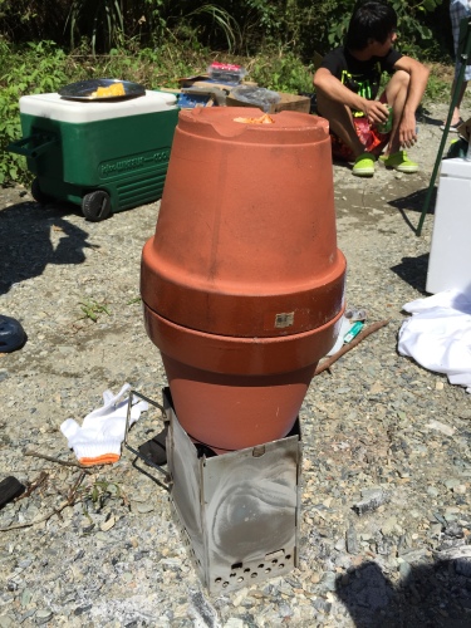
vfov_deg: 61.7
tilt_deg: -23.1
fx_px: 526
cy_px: 314
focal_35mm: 29
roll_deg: +5.5
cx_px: 236
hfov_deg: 48.2
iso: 32
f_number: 2.2
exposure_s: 1/2326
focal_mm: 4.15
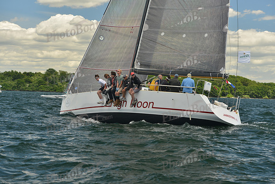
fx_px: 749
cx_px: 138
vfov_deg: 14.0
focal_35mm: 98
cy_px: 92
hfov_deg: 20.8
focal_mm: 98
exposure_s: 1/800
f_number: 5
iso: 400
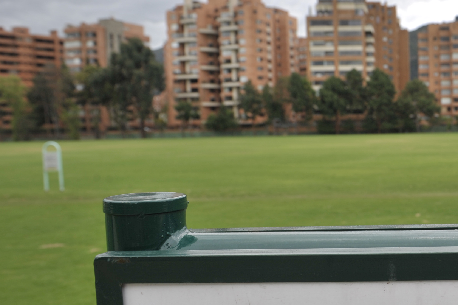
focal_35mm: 48
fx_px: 610
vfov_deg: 28.0
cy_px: 185
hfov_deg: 37.0
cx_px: 455
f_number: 7.1
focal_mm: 24
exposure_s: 1/250
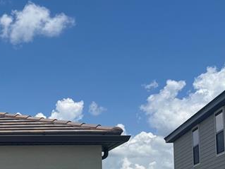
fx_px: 500
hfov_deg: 21.0
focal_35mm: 77
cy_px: 180
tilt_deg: +6.4
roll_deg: -1.2
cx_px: -124
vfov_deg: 18.5
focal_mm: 6.76
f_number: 1.78
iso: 80
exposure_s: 1/7092
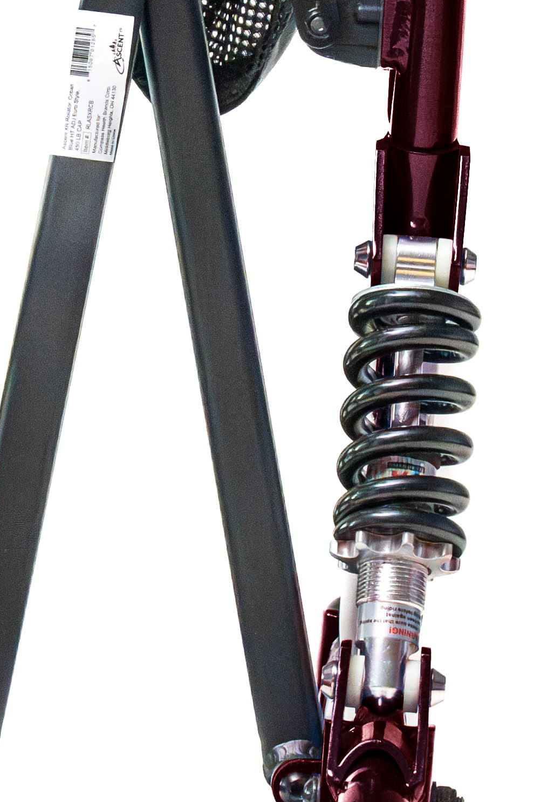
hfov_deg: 4.2
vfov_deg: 6.2
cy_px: 175
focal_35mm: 330
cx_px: 150
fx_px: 7342
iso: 8000
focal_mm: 70
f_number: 8
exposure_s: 1/200
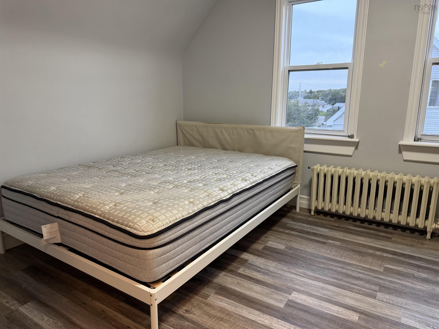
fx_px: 304
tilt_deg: -11.3
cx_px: 220
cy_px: 164
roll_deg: +0.0
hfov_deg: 71.6
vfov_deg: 56.8
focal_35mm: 24
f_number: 1.78
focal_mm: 6.76
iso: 200
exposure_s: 1/60
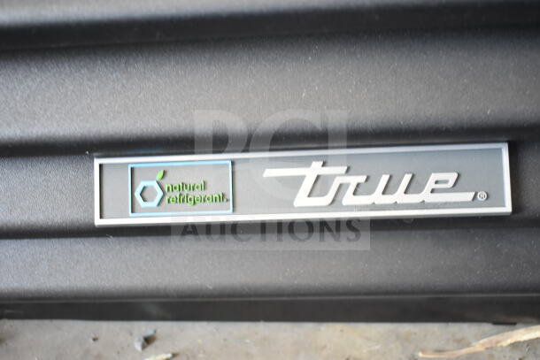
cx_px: 270
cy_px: 180
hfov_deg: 47.9
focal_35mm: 40
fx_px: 608
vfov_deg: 33.0
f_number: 4
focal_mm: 27
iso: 1600
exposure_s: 1/50
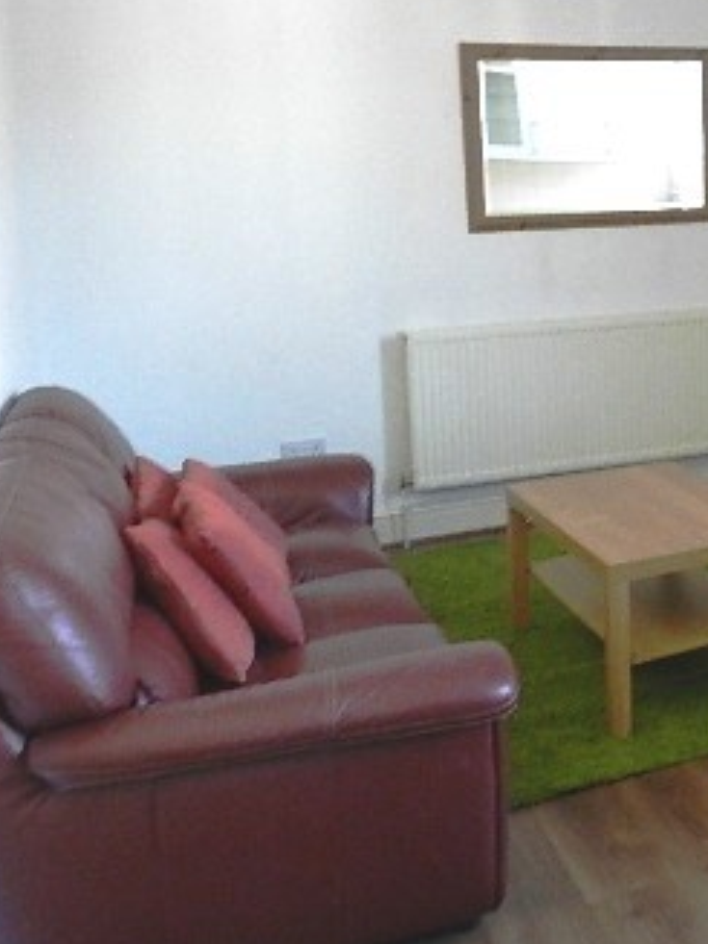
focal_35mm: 45
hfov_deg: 28.3
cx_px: 835
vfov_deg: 41.3
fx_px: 1228
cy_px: 280
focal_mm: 4
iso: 400
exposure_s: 1/13
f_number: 3.4
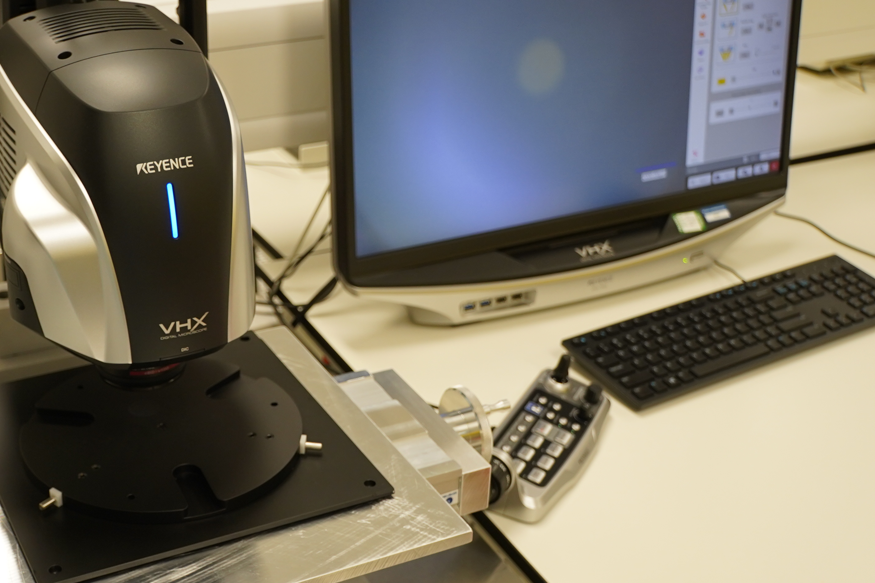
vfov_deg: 25.0
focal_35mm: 54
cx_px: 321
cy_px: 249
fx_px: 1312
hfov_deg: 36.6
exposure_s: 1/160
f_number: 4
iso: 640
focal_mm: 26
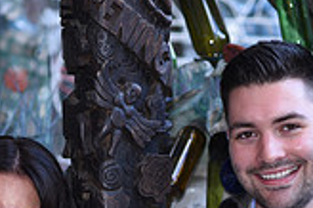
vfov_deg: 4.5
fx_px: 2614
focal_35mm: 301
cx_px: 214
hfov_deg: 6.8
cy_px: 358
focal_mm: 85
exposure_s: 1/125
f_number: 4
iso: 320
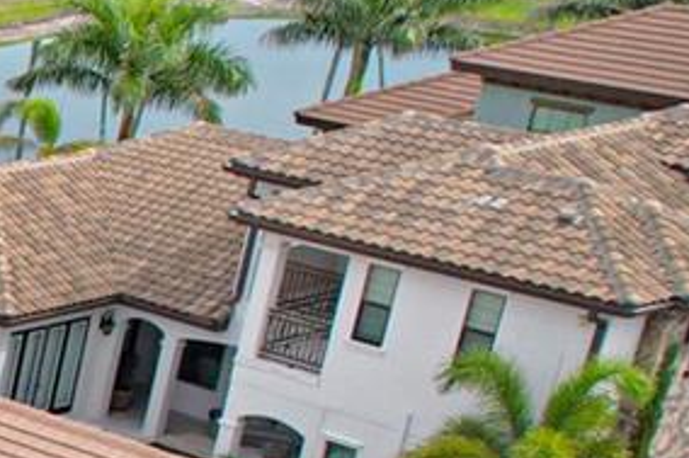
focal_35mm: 124
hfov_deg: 12.0
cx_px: -1131
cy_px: 577
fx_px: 2372
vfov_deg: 10.8
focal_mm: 8.38
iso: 200
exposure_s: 1/2500
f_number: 2.8
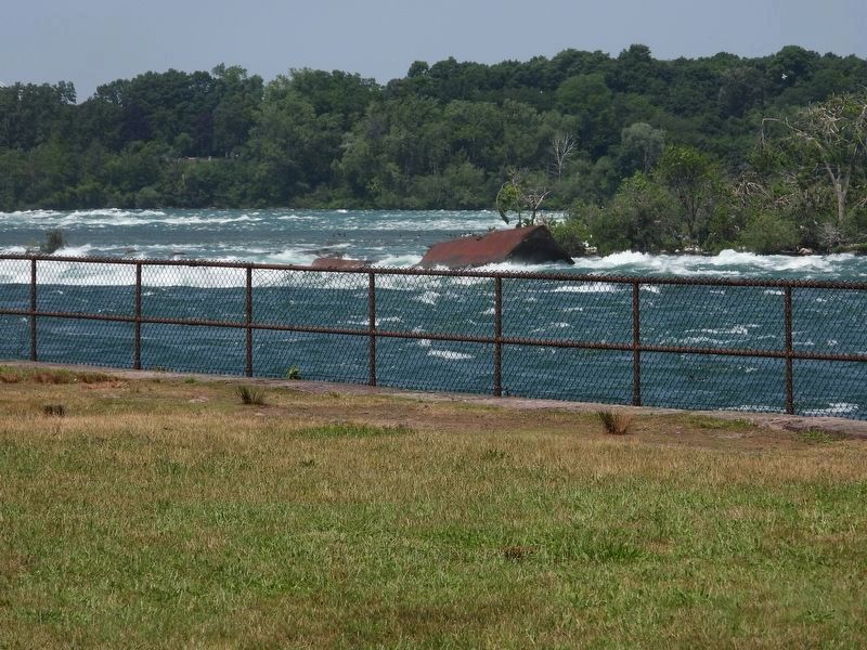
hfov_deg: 12.7
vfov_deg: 9.6
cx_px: 434
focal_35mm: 155
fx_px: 3882
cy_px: 325
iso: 100
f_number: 4
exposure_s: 1/1250
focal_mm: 27.9
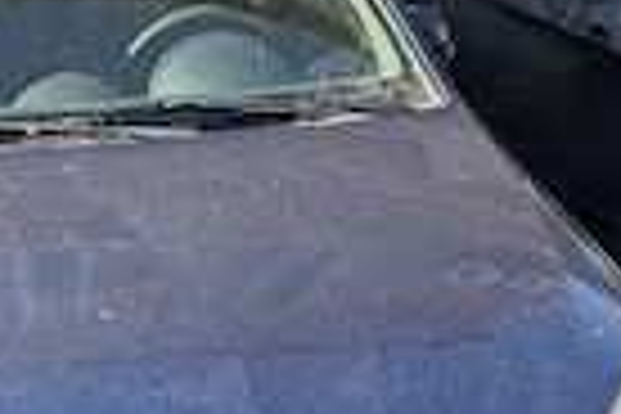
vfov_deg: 18.8
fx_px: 1242
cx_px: 54
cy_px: 320
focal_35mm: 72
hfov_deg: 27.0
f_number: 1.68
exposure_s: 1/5000
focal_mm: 6.9
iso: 23
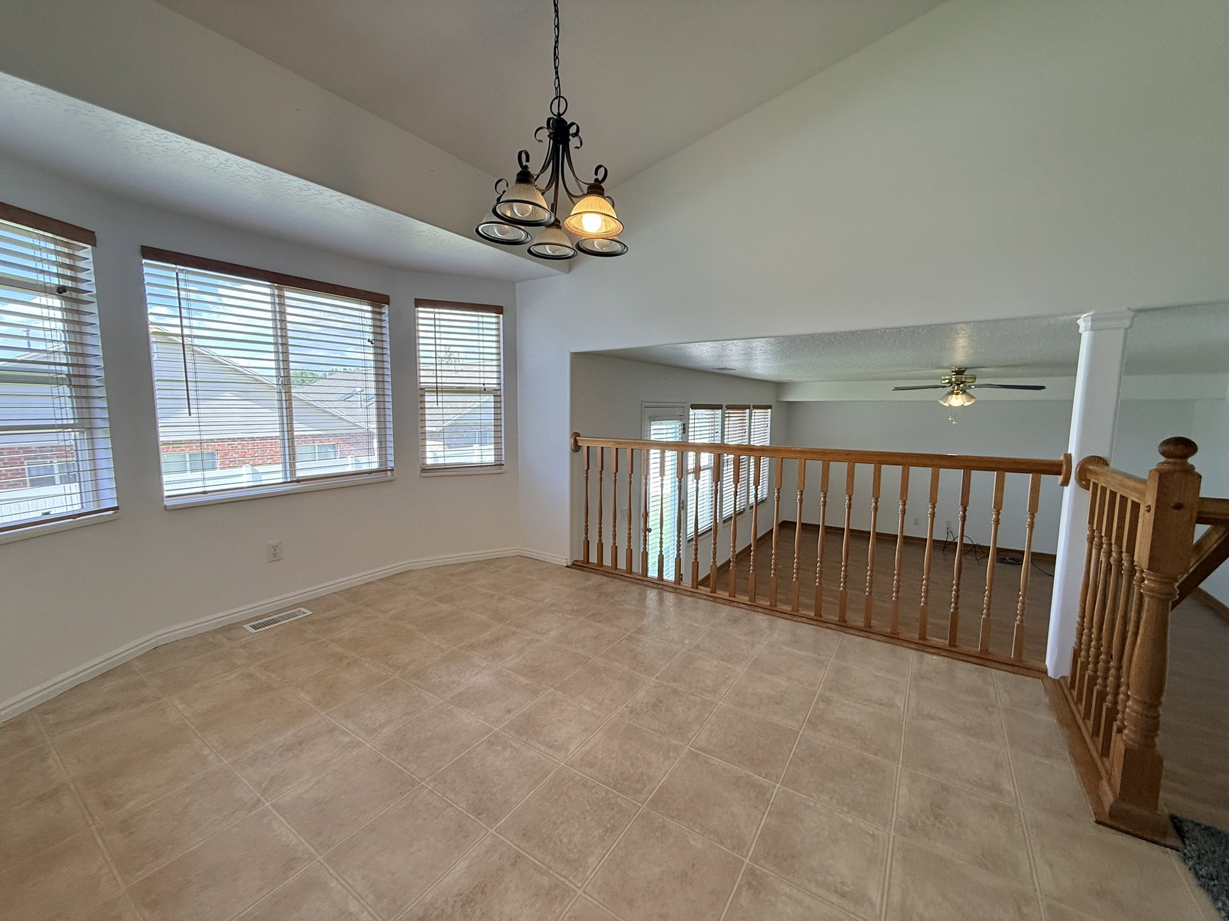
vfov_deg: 85.7
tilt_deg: -6.0
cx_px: 614
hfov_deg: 102.1
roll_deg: +0.2
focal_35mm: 14
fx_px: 497
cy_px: 460
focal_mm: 2.22
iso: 80
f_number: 2.2
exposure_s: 1/120
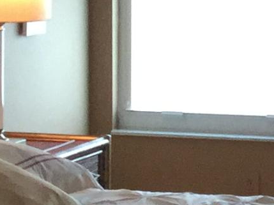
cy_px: 104
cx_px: 671
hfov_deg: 8.3
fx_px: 1716
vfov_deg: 6.8
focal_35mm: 217
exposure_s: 1/30
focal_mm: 3.3
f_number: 2.4
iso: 125
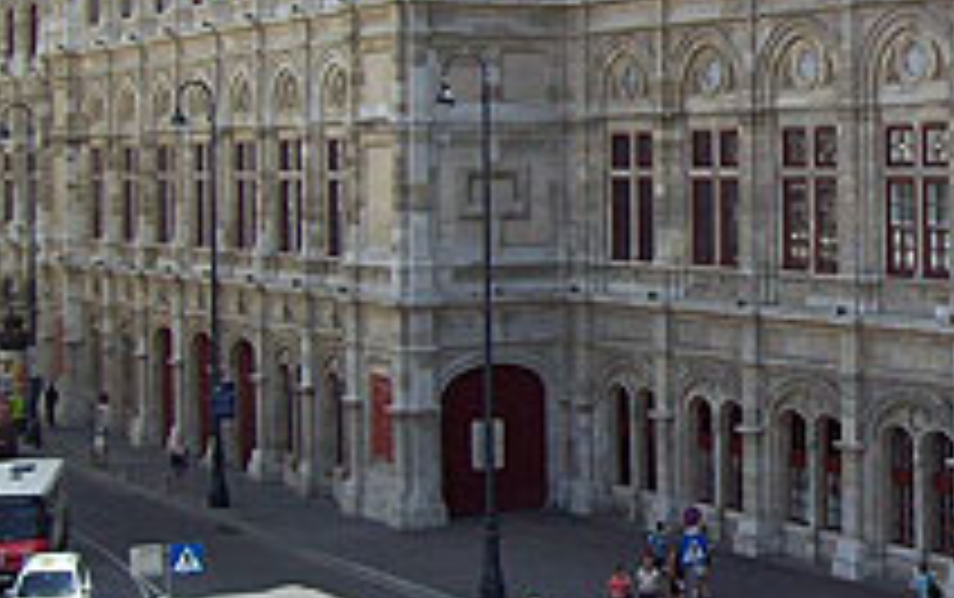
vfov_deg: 16.0
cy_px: 81
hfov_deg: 24.2
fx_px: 2108
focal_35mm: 81
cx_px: 976
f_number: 4.8
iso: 80
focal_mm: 6
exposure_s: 1/361
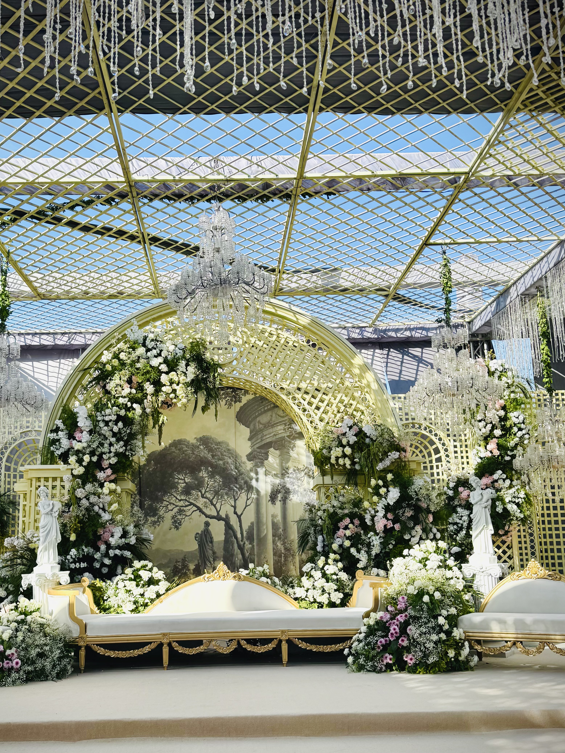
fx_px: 718
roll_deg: +1.7
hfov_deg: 42.7
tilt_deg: +10.9
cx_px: 226
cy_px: 411
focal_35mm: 33
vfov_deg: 55.3
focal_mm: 6.76
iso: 80
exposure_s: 1/1818
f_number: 1.78
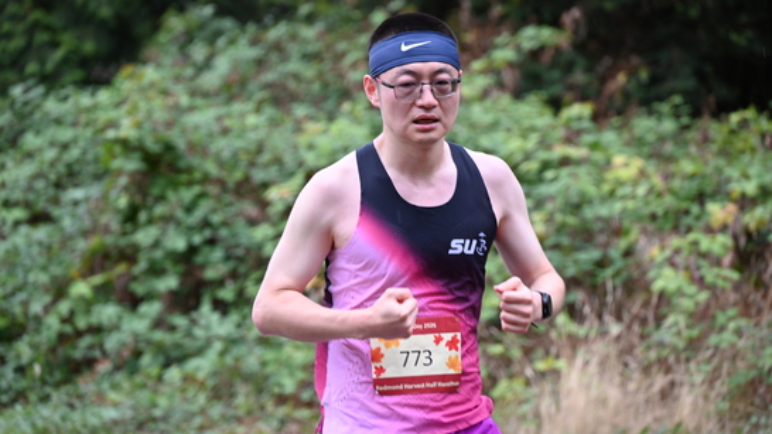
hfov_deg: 10.2
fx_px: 4319
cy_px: 204
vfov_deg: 5.8
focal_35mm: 211
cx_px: 385
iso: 1250
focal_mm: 200
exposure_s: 1/250
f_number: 6.3
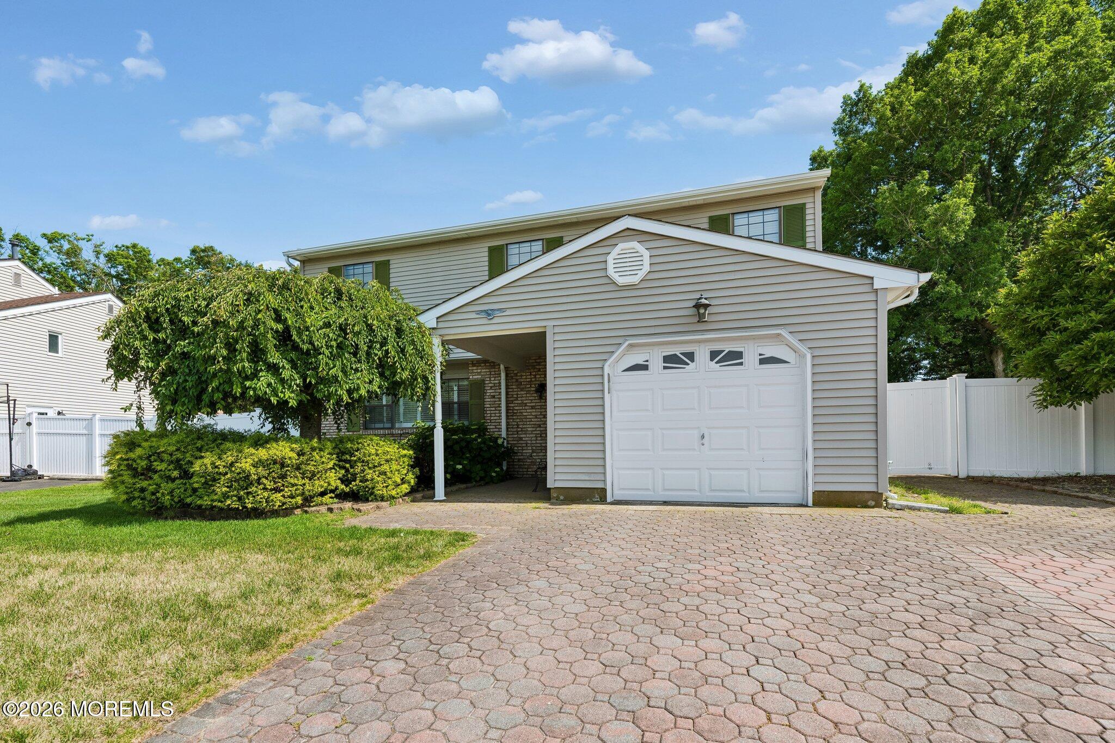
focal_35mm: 15
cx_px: 558
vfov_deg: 77.3
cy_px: 372
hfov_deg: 100.4
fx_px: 465
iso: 250
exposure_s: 1/640
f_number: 7.1
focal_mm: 15
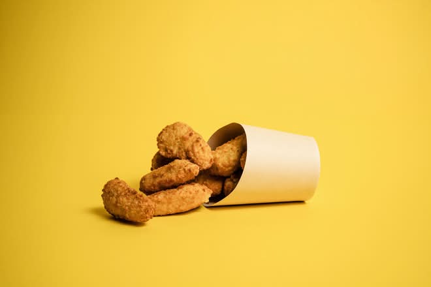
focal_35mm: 35
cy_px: 144
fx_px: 419
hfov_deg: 54.4
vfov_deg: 37.9
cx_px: 216
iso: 320
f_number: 10
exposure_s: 1/160
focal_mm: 35
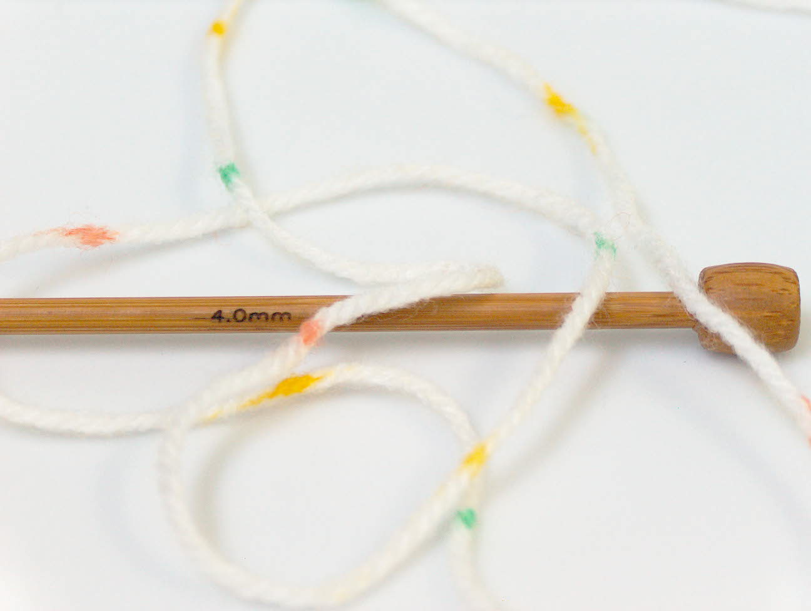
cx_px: 406
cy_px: 306
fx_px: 2323
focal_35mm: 99
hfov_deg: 19.8
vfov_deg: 15.0
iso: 200
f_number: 2.9
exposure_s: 1/44.7
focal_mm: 20.29
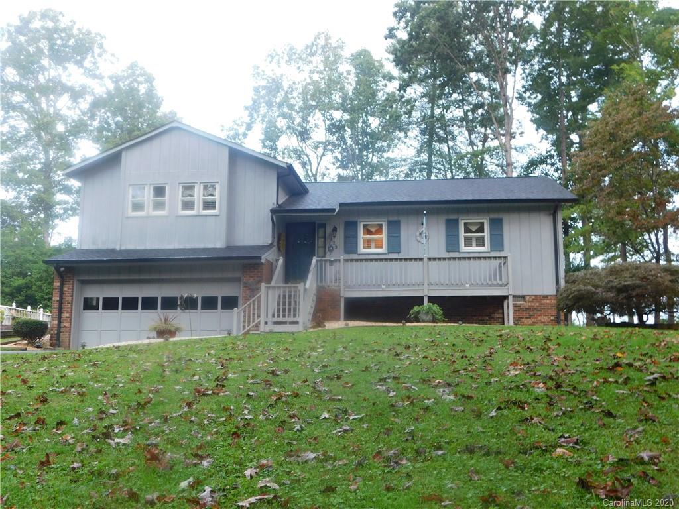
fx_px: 706
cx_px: 340
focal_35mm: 36
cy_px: 254
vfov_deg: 39.7
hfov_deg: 51.4
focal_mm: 6.3
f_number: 3.5
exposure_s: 1/30
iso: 180
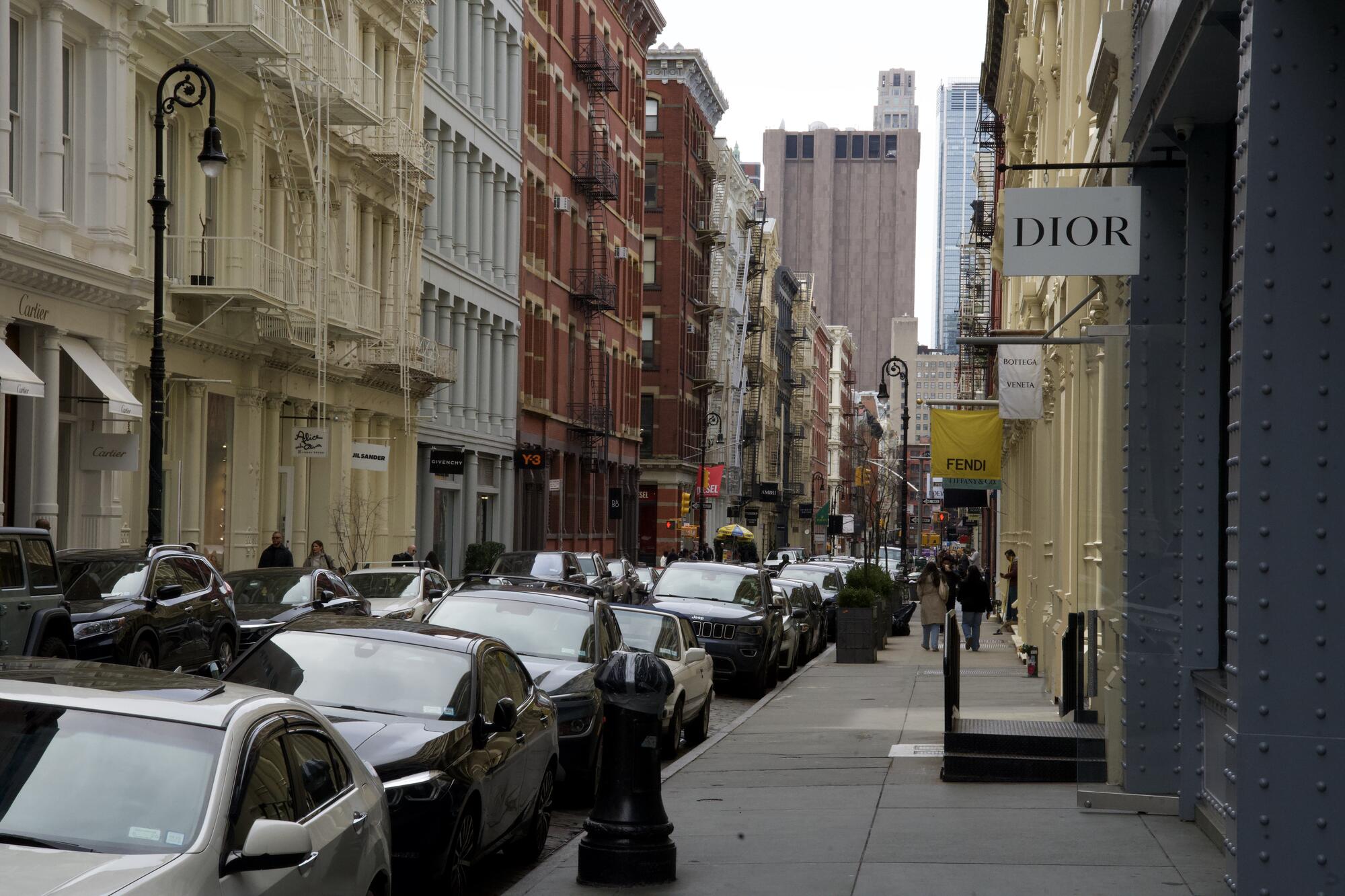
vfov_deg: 19.5
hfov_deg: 28.8
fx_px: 2615
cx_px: 672
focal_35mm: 70
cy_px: 448
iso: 3200
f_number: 22
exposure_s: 1/500
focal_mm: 70
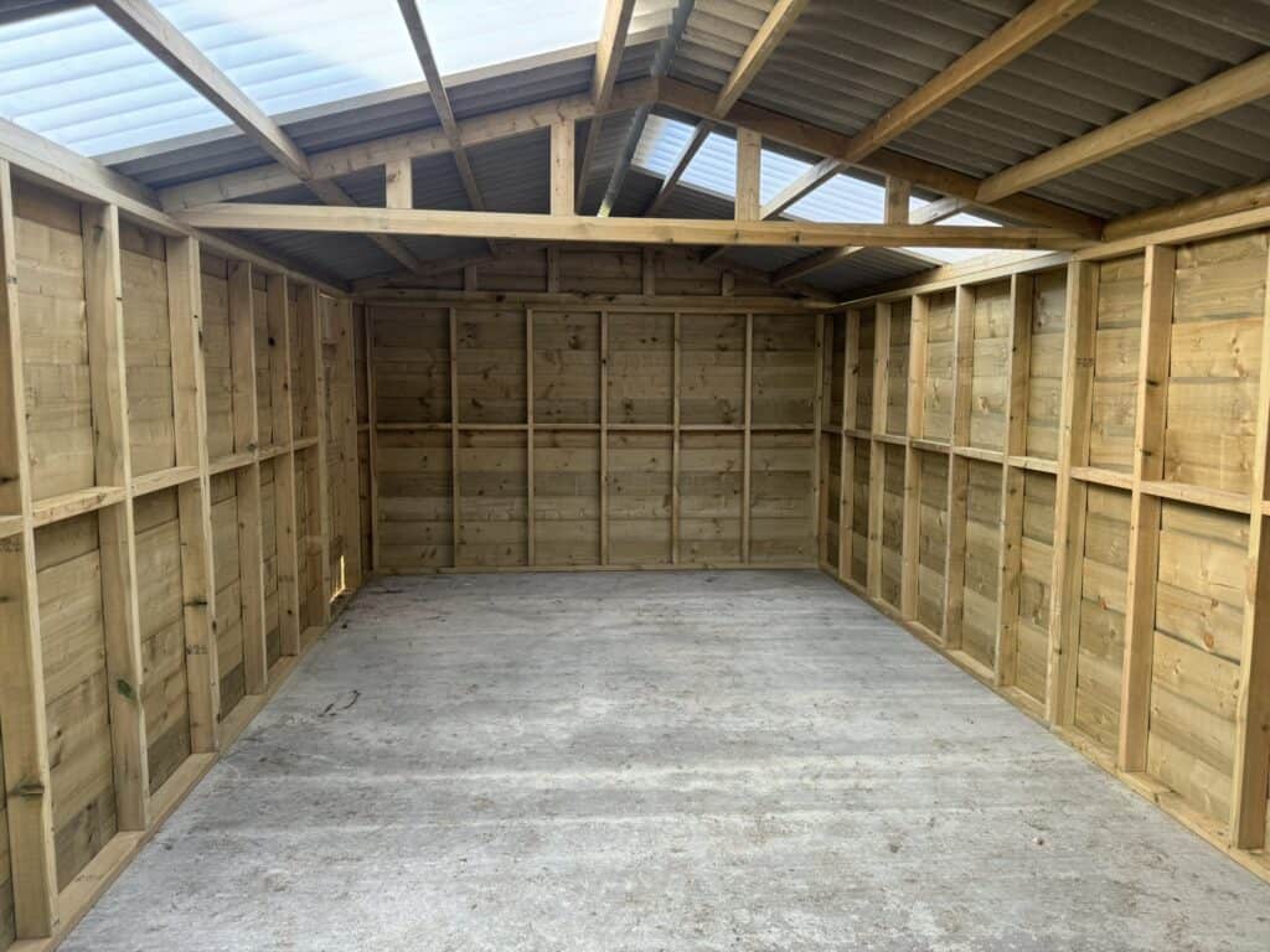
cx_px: 635
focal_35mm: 24
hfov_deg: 71.6
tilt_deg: -5.5
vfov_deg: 56.8
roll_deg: +0.2
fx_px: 881
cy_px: 476
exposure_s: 1/178
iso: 80
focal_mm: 6.76
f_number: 1.78
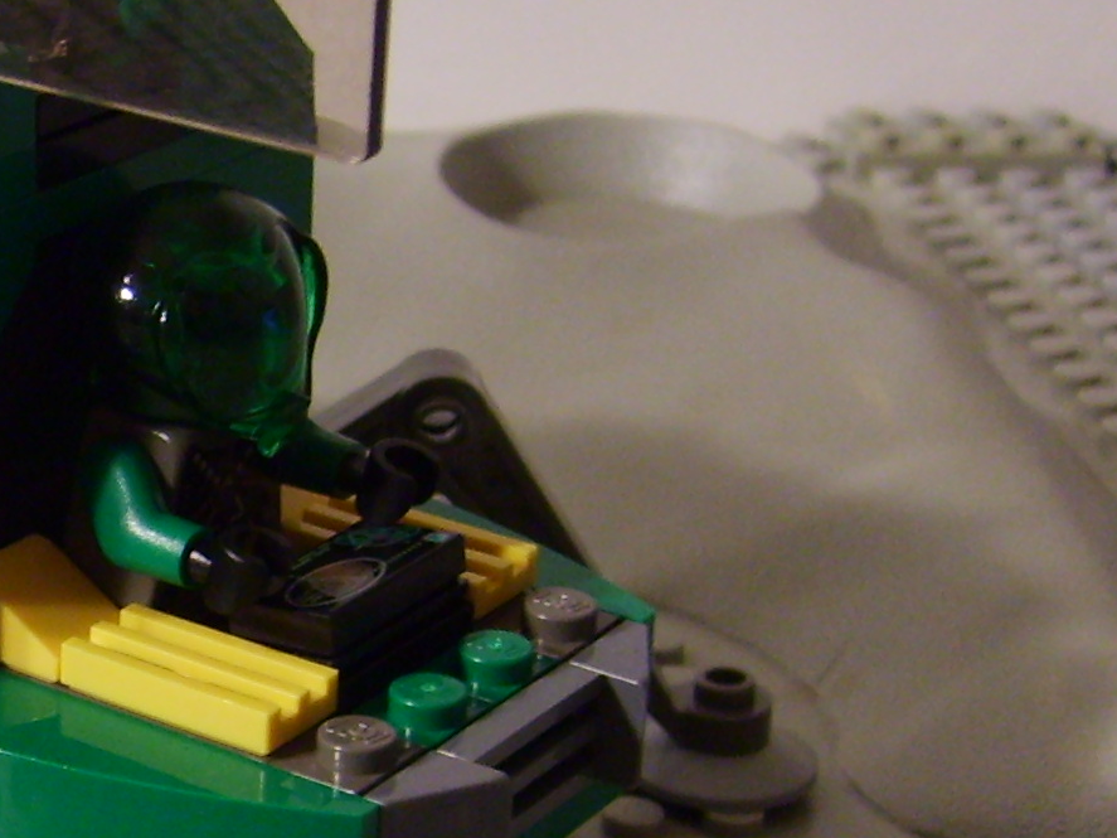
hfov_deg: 18.1
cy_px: 670
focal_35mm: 101
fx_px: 3259
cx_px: -337
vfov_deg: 14.6
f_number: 2.8
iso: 140
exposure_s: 1/20
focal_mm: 5.8
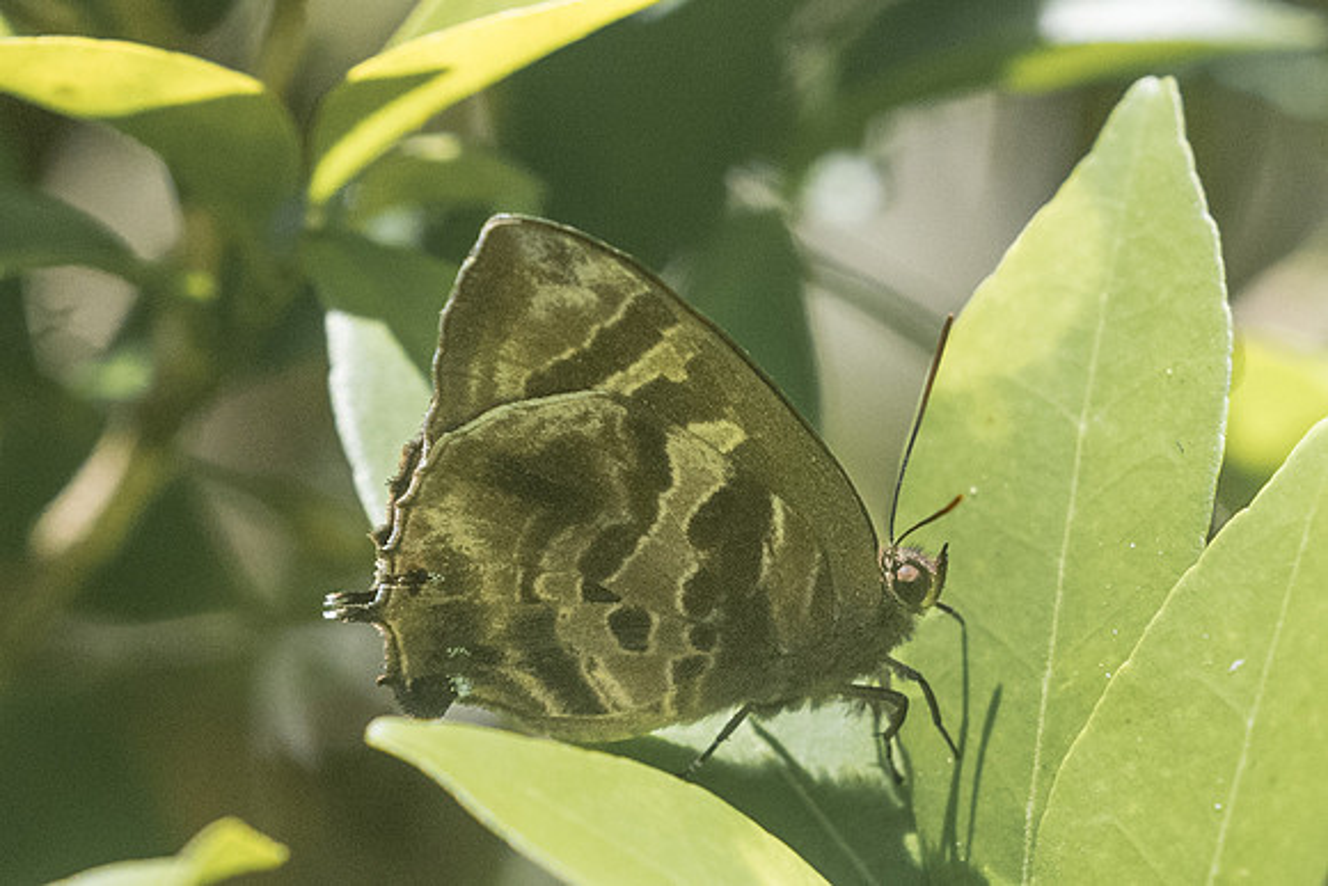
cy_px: 614
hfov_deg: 3.5
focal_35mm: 586
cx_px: 612
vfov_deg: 2.3
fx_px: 21603
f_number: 5
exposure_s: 1/4000
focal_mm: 150
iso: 1250
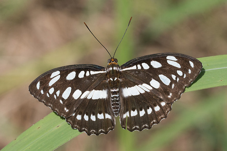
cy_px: 86
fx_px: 1615
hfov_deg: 8.0
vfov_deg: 5.4
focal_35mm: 256
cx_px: 114
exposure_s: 1/800
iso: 1000
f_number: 14
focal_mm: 150
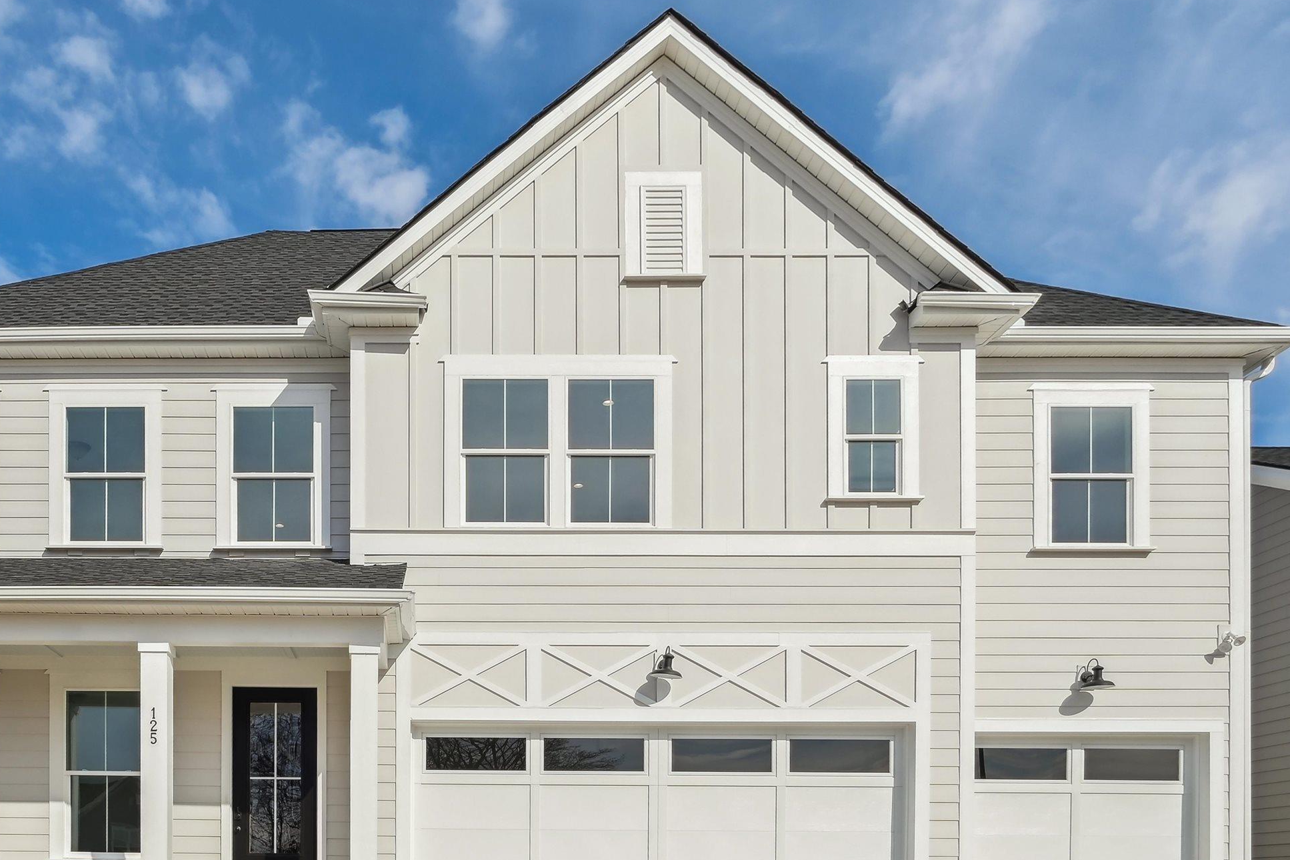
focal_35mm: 27
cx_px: 513
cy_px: 503
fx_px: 967
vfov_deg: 47.7
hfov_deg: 66.7
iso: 320
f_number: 11
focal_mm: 17
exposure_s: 1/1000
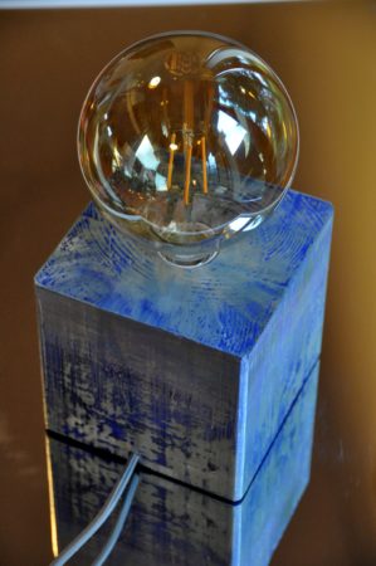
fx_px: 1884
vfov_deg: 17.1
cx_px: 188
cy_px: 283
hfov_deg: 11.4
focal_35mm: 120
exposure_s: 1/25
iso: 1600
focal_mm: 80
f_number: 5
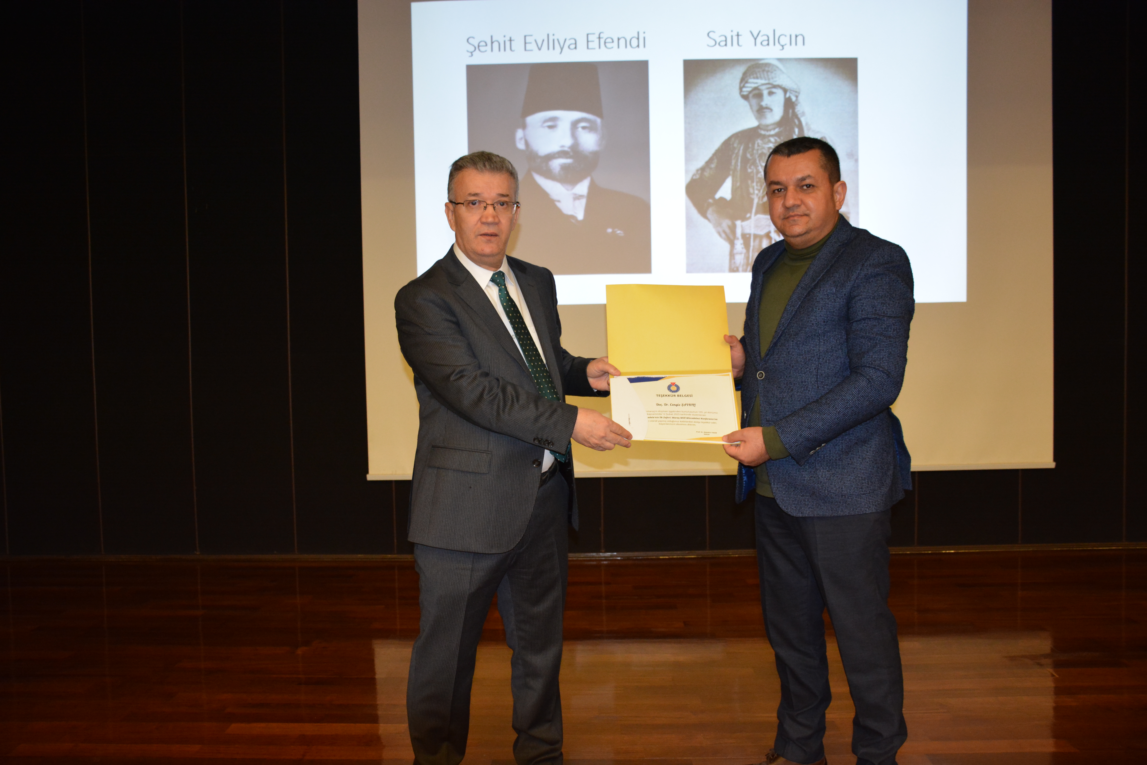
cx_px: 574
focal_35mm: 30
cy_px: 382
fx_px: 956
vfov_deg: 43.6
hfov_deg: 61.9
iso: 1250
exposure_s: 1/60
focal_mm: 20
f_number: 3.5
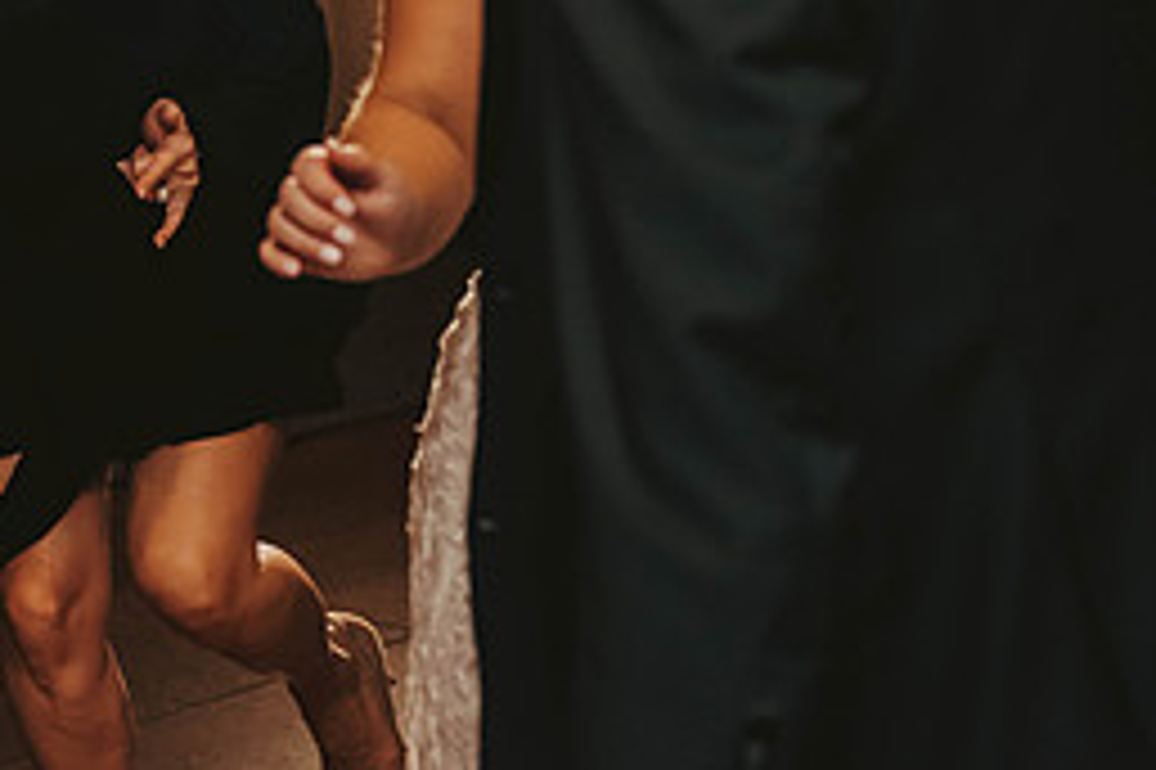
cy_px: 2
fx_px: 5070
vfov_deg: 8.6
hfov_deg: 12.8
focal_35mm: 158
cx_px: -67
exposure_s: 1/200
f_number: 3.2
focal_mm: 70
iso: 2000
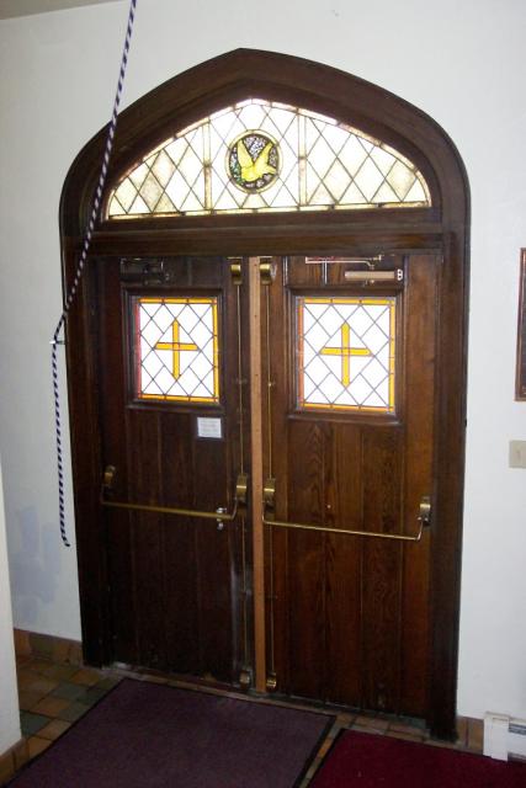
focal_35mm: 38
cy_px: 394
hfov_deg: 35.1
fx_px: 832
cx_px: 263
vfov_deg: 50.7
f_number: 2.8
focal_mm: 8
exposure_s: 1/30
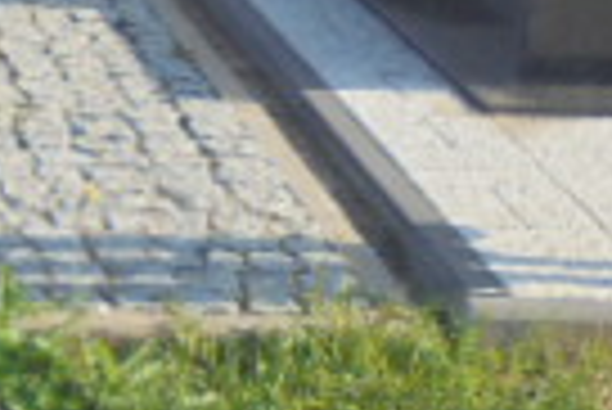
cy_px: 590
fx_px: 3165
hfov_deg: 10.8
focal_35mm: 186
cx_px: -153
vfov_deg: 7.3
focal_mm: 6.9
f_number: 4.2
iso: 100
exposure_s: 1/400
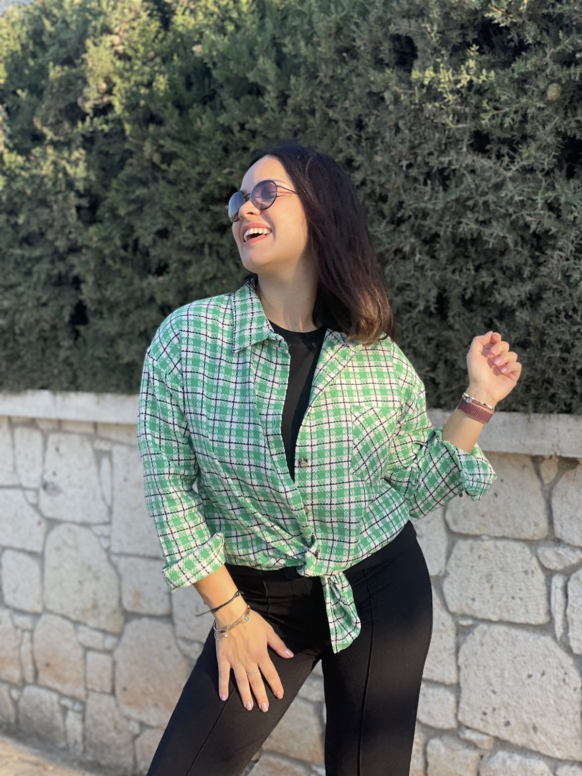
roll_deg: +0.8
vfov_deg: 36.8
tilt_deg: -2.0
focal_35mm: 52
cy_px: 388
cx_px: 291
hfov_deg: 28.0
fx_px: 1166
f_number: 2
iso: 32
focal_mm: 6
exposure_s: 1/639
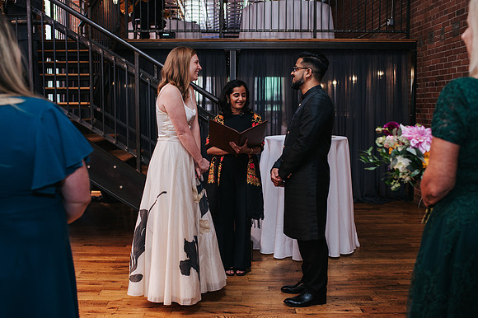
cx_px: 225
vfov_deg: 35.3
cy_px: 156
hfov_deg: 51.1
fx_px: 499
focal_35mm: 38
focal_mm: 35
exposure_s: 1/200
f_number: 3.2
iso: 800
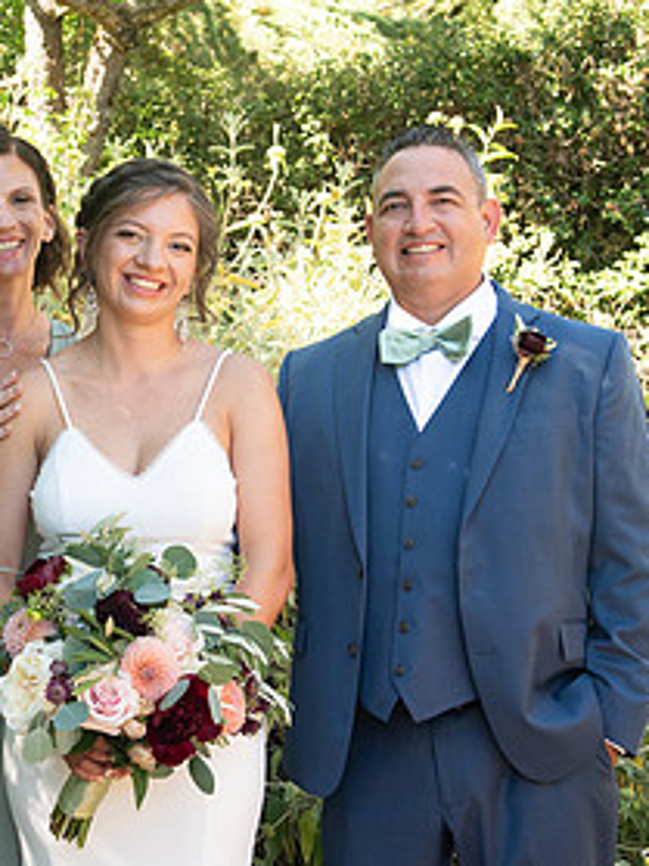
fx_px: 1801
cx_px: 106
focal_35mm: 72
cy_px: 467
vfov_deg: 27.0
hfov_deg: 20.1
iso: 640
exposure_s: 1/320
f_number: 4.5
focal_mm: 36
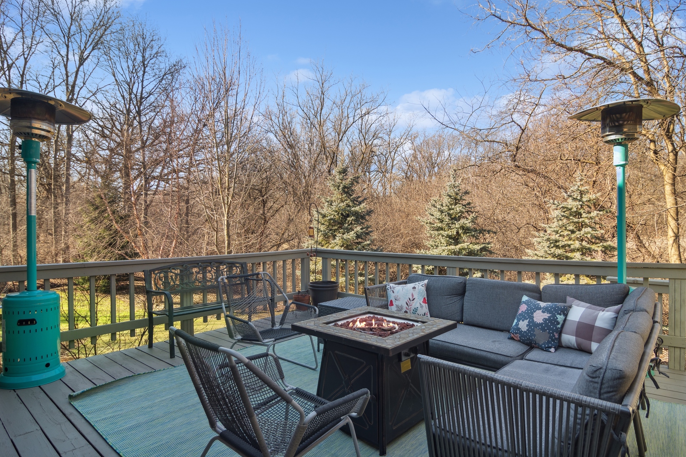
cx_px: 344
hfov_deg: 60.3
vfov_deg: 42.3
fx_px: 591
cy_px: 235
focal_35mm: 31
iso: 200
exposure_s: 1/400
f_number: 8
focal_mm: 20
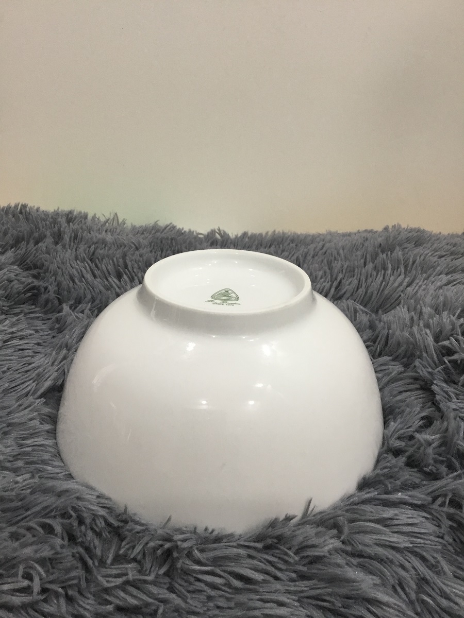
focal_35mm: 31
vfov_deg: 58.4
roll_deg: -0.8
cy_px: 309
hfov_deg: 45.4
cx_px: 232
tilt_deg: -27.7
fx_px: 554
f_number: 2.4
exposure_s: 1/33
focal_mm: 3.3
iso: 50
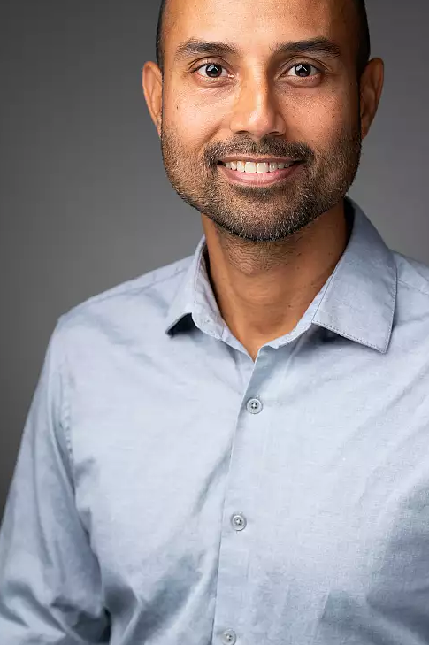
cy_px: 290
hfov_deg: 9.1
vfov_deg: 13.6
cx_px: 261
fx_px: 2703
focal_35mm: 151
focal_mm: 122
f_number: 5
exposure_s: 1/160
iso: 100
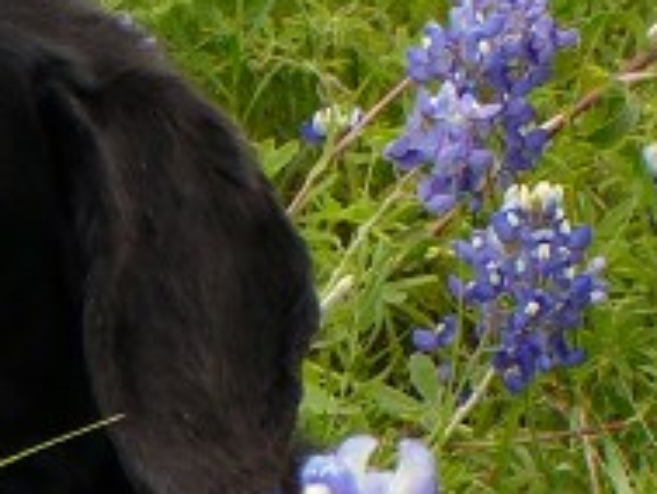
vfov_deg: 7.3
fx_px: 3798
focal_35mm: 200
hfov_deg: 9.7
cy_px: 804
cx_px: -236
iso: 80
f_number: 2.8
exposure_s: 1/400
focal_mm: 6.1
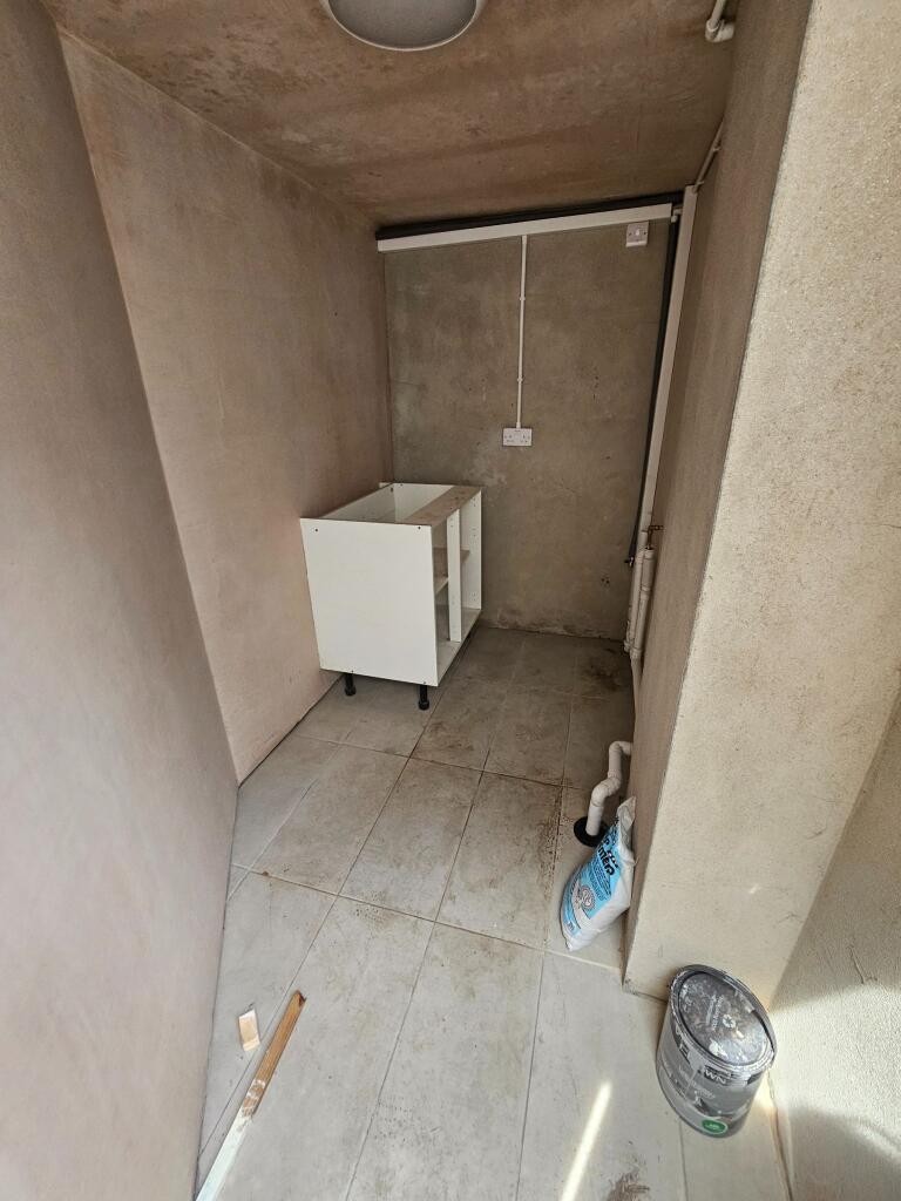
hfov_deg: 89.9
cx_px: 450
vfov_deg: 106.2
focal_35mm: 13
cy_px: 600
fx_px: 451
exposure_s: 1/100
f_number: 2.2
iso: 160
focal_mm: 2.2
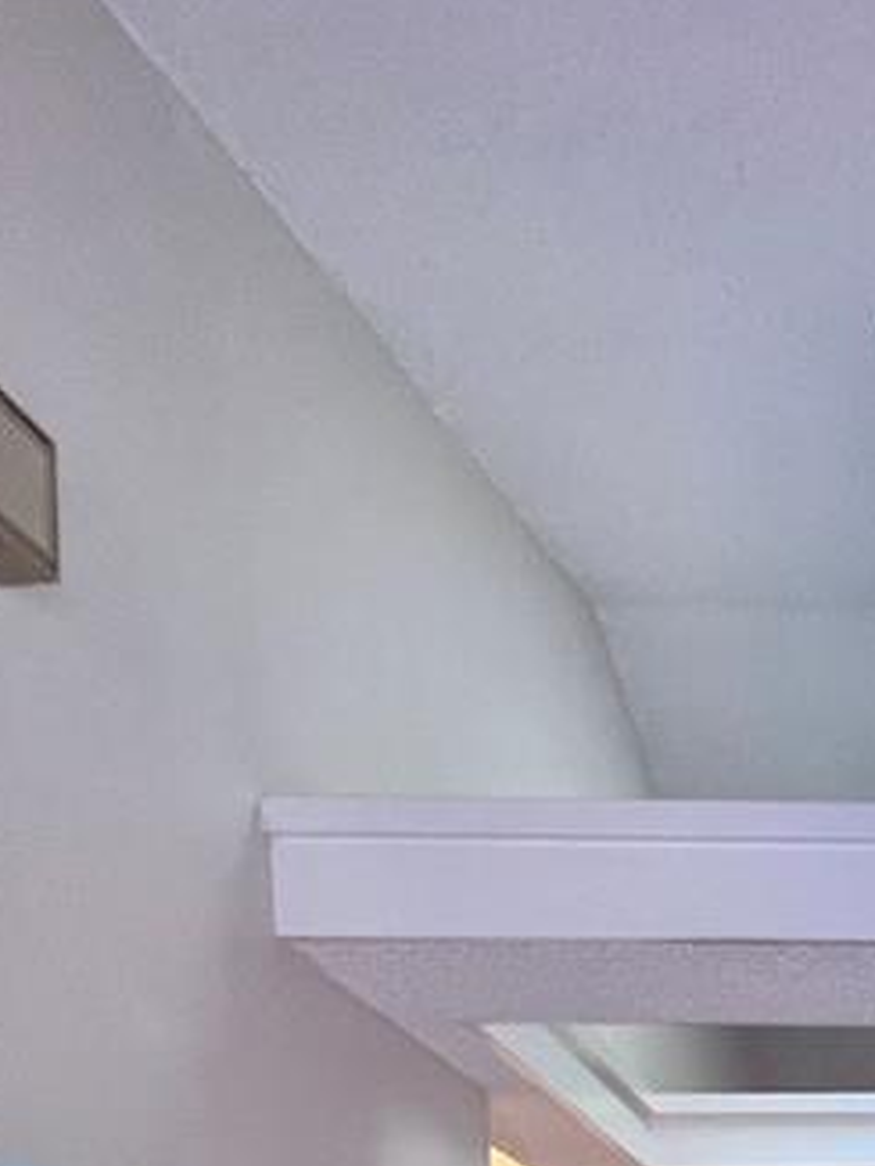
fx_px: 1617
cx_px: 1130
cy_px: 1539
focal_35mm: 48
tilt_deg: -2.9
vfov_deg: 30.6
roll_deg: +0.0
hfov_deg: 26.0
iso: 160
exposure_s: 1/60
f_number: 1.8
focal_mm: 1.57
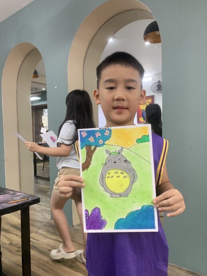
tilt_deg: -2.1
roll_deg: +1.2
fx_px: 215
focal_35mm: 27
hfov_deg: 51.3
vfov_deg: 65.3
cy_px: 143
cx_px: 107
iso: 100
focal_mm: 4.25
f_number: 1.8
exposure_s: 1/104
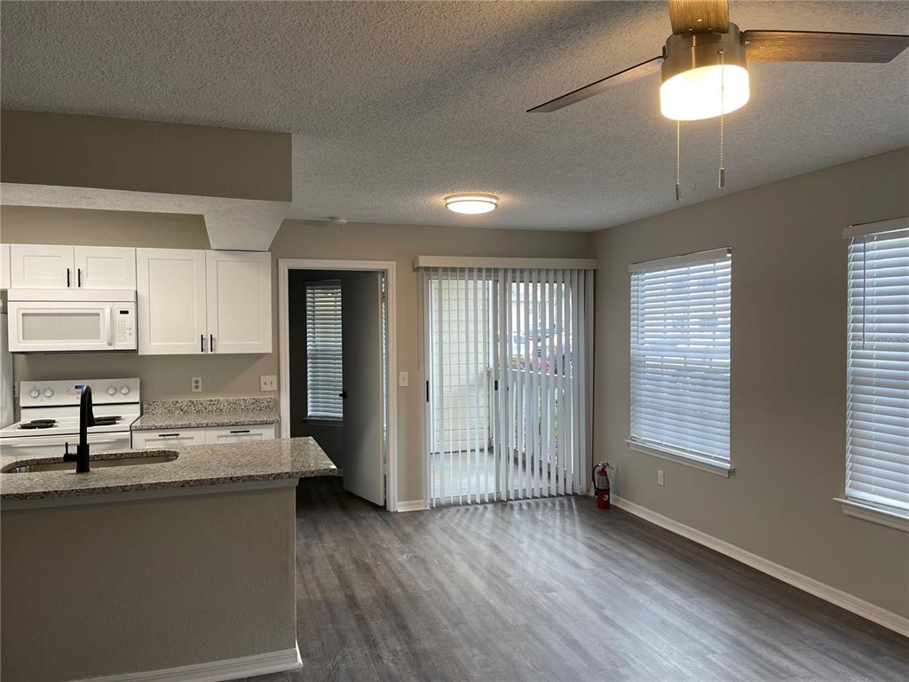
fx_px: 683
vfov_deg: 53.1
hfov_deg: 67.3
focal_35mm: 26
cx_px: 454
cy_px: 341
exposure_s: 1/120
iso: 80
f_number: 1.6
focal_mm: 5.1
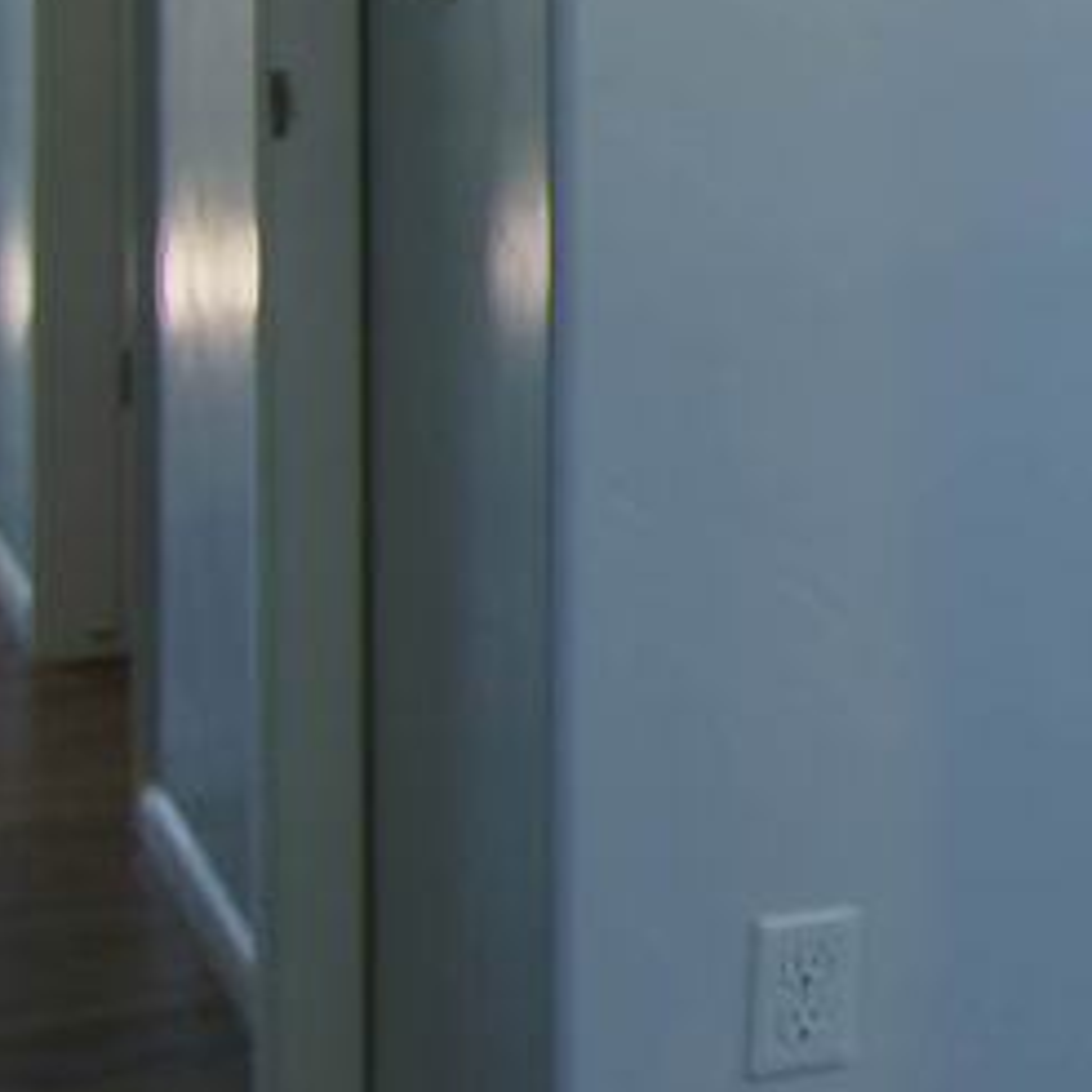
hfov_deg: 13.4
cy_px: -195
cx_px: 2375
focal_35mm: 106
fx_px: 3783
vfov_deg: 15.8
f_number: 8
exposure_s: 1/250
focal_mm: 15
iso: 100
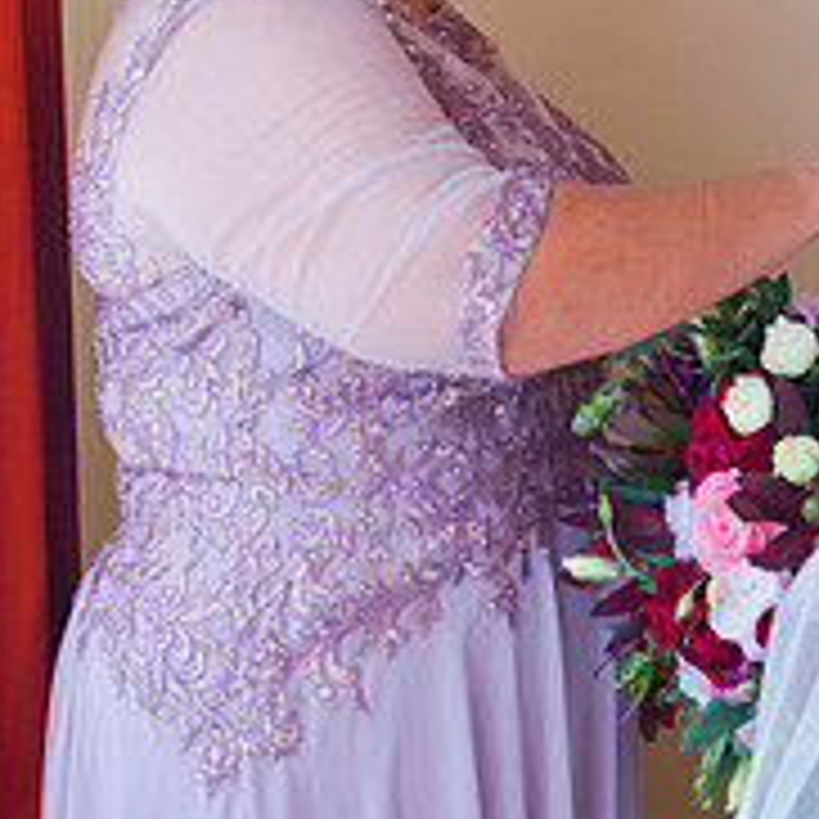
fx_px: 2543
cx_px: 657
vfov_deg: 17.8
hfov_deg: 18.1
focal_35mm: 95
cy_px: -29
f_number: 3.5
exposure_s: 1/160
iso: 1600
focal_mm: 35
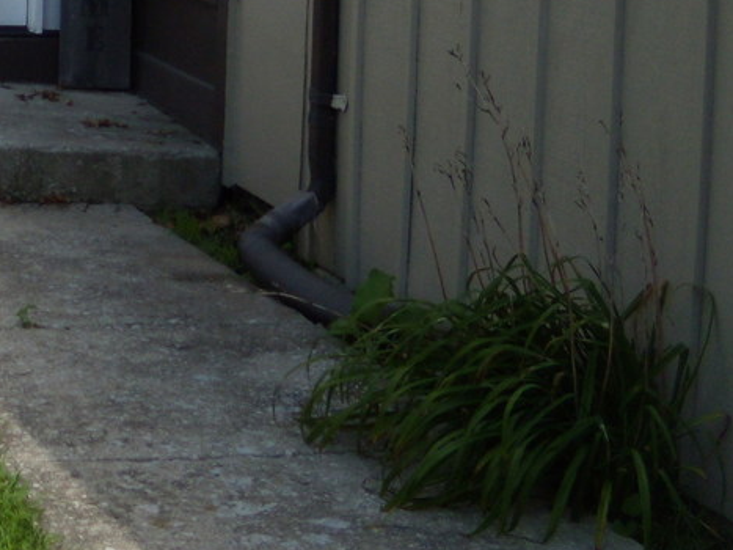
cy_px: -294
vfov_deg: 12.6
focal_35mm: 111
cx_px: -353
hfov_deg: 16.3
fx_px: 2350
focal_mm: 6.4
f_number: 3.6
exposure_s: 1/640
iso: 80
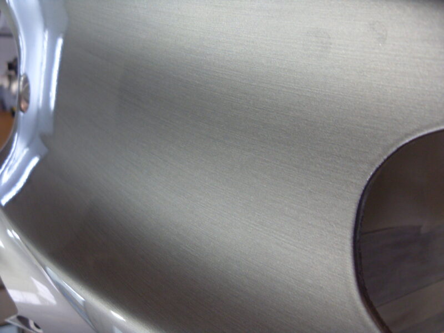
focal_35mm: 35
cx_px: 222
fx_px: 449
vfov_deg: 40.7
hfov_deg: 52.6
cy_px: 166
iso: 160
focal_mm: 6.3
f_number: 2.8
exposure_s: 1/45
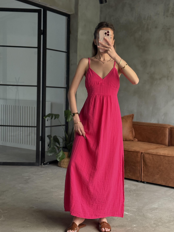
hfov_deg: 26.5
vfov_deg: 34.9
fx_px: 369
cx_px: 96
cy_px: 107
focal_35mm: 55
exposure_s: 1/60
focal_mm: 6.76
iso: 250
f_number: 1.78
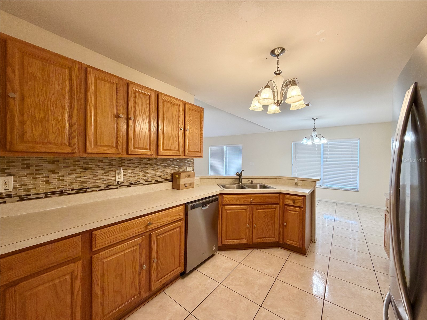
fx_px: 173
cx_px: 214
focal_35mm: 14
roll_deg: -0.4
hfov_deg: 102.1
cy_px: 160
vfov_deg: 85.7
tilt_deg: -0.7
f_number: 2.2
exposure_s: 1/120
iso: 250
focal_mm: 2.22
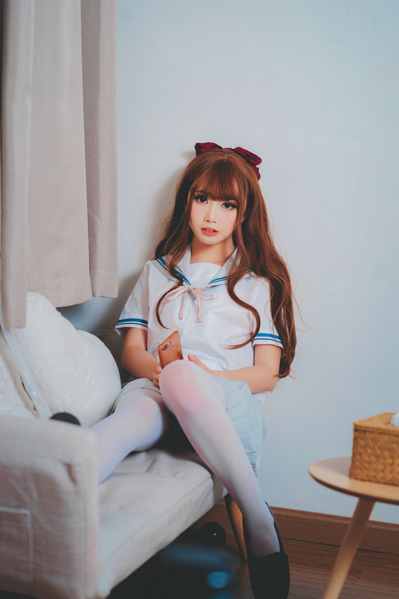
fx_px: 1413
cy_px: 300
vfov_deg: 23.9
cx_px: 200
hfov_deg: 16.1
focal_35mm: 85
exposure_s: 1/125
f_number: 3.5
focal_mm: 85
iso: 100
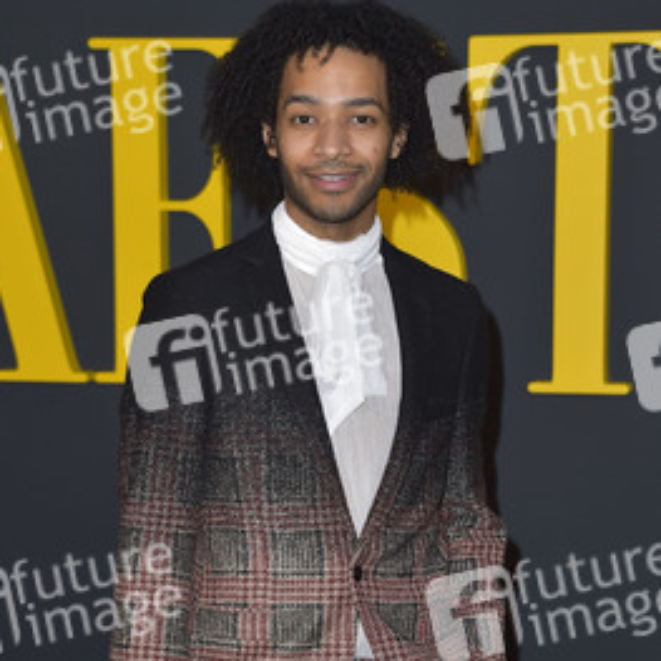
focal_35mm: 106
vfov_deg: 16.4
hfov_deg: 16.4
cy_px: 478
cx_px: 328
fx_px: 2290
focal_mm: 82
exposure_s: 1/250
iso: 320
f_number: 6.3
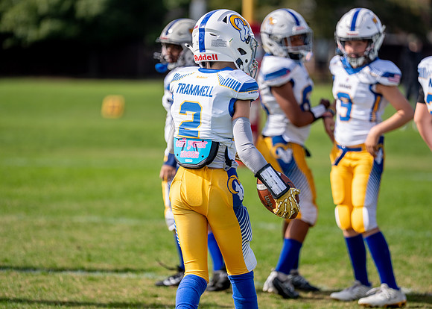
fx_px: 2468
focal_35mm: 201
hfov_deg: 10.0
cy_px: 165
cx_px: 220
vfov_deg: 7.1
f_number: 2.8
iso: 160
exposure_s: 1/2500
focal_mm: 180
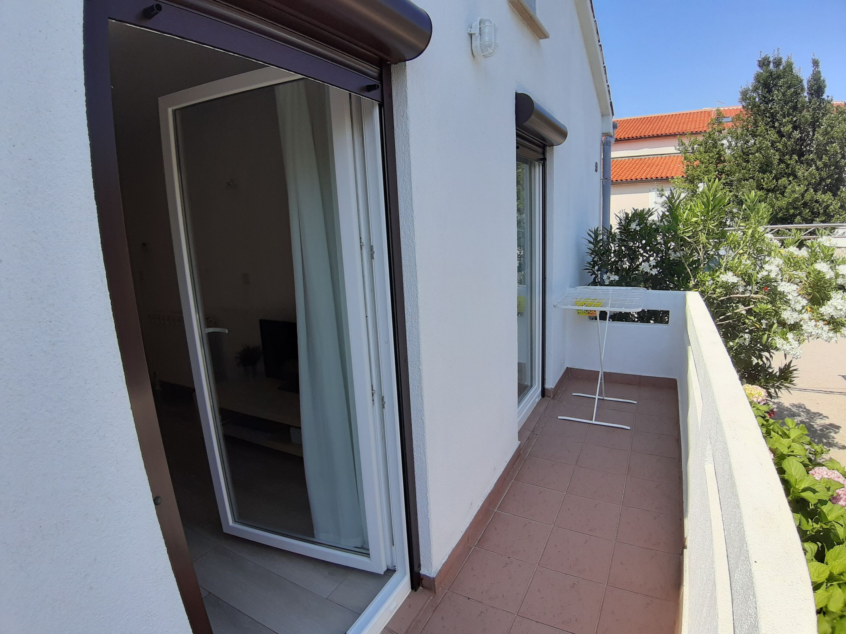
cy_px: 317
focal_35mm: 18
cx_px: 423
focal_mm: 1.87
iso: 40
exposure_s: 1/720
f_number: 2.4
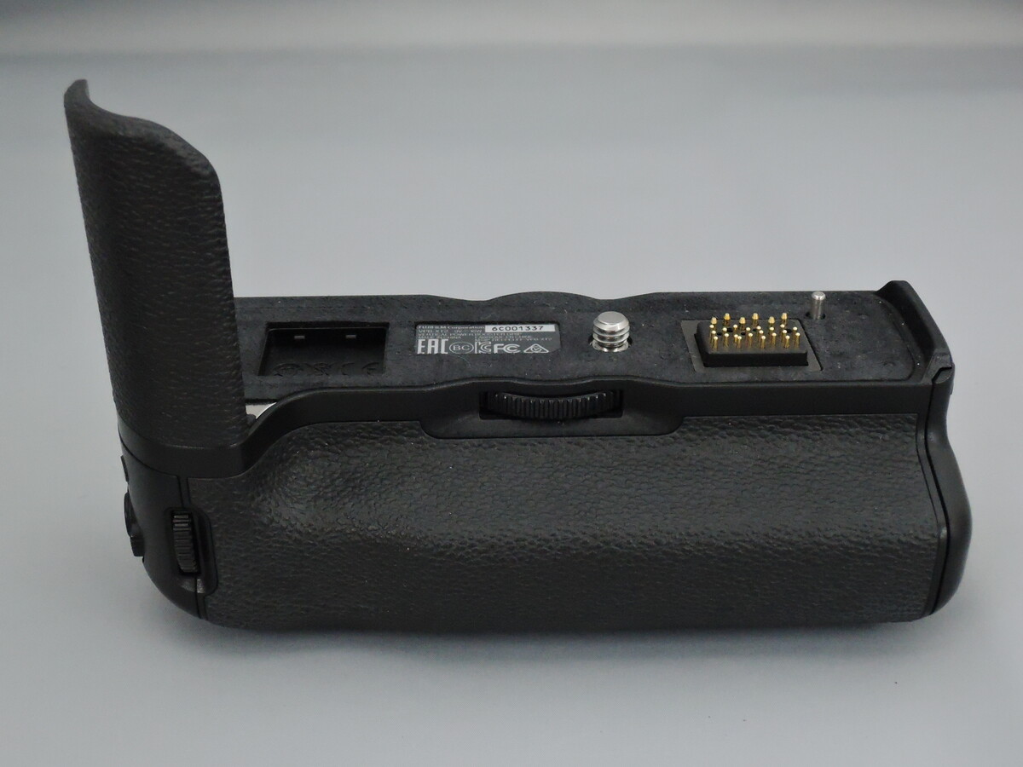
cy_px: 384
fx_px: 1478
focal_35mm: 50
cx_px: 512
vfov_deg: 29.1
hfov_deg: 38.2
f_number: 5.6
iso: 1600
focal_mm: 10.7
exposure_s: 1/125
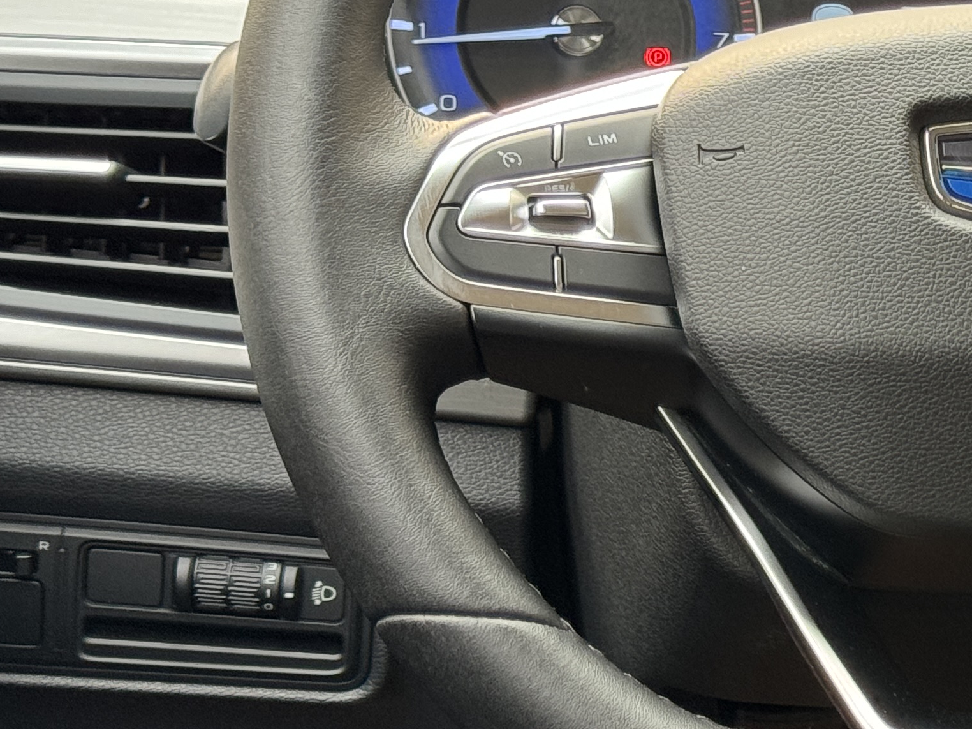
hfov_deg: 14.8
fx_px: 3566
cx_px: 1271
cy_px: 448
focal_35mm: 127
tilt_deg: -18.4
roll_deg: -6.2
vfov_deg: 11.7
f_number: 1.78
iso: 200
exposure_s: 1/60
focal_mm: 6.86
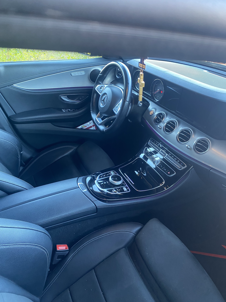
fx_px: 226
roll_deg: +3.1
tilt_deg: -34.0
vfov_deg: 67.3
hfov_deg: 53.1
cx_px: 113
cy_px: 151
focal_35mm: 26
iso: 320
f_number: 1.8
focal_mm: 4.25
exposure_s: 1/60
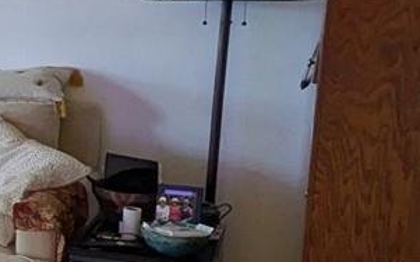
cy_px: 138
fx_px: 904
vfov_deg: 16.5
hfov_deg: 20.7
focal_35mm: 79
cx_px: -272
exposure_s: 1/40
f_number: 2.2
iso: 223
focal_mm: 1.85
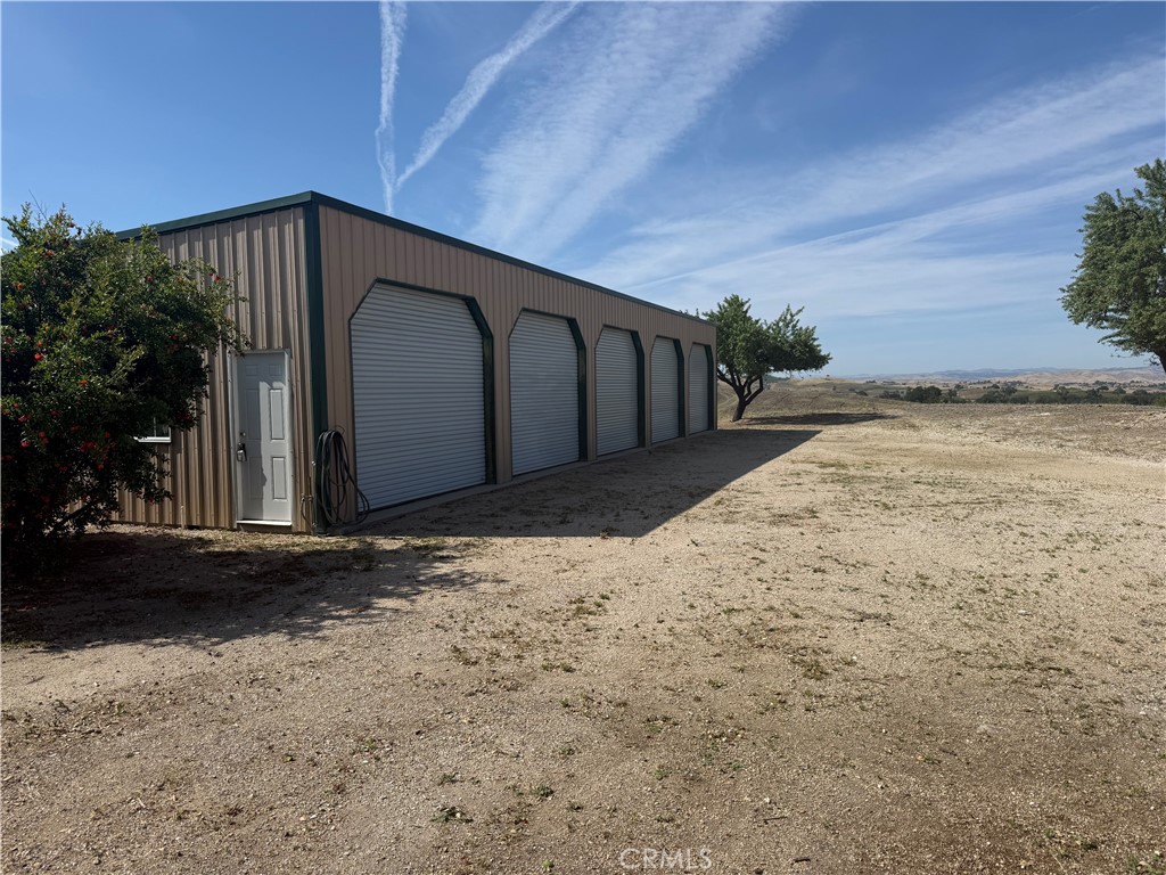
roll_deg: +1.0
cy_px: 438
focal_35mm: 24
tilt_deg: -4.1
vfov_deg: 56.8
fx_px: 808
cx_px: 583
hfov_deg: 71.6
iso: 80
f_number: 1.78
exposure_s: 1/6711
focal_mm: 6.76
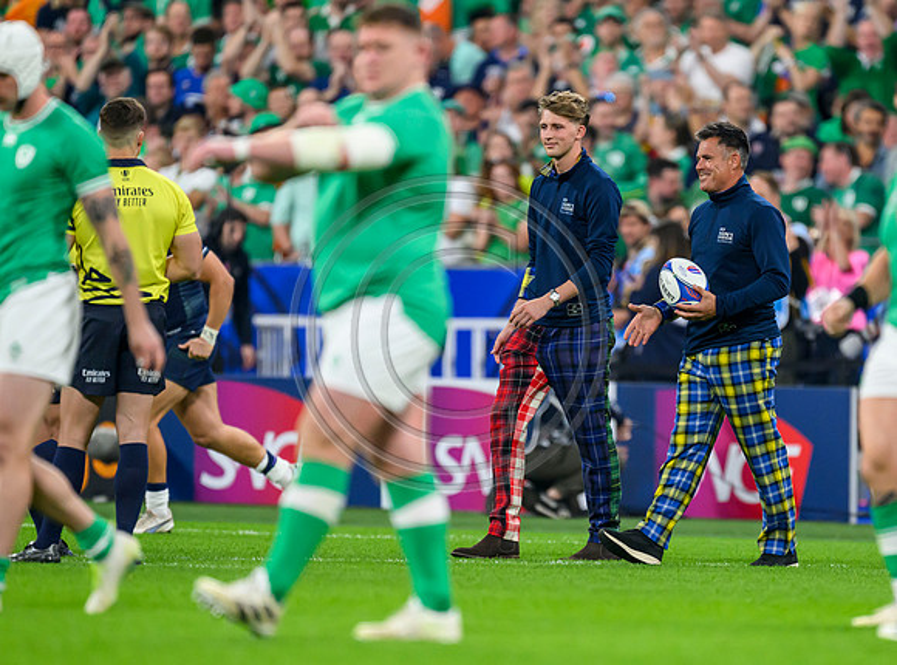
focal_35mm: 783
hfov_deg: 2.5
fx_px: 20216
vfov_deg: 1.9
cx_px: 586
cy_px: 384
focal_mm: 560
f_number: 4
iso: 3200
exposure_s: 1/1600
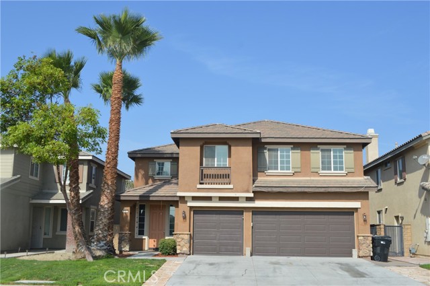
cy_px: 143
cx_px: 215
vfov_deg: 34.1
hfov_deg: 49.6
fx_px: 465
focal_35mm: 39
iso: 100
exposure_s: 1/250
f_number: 8
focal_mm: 26
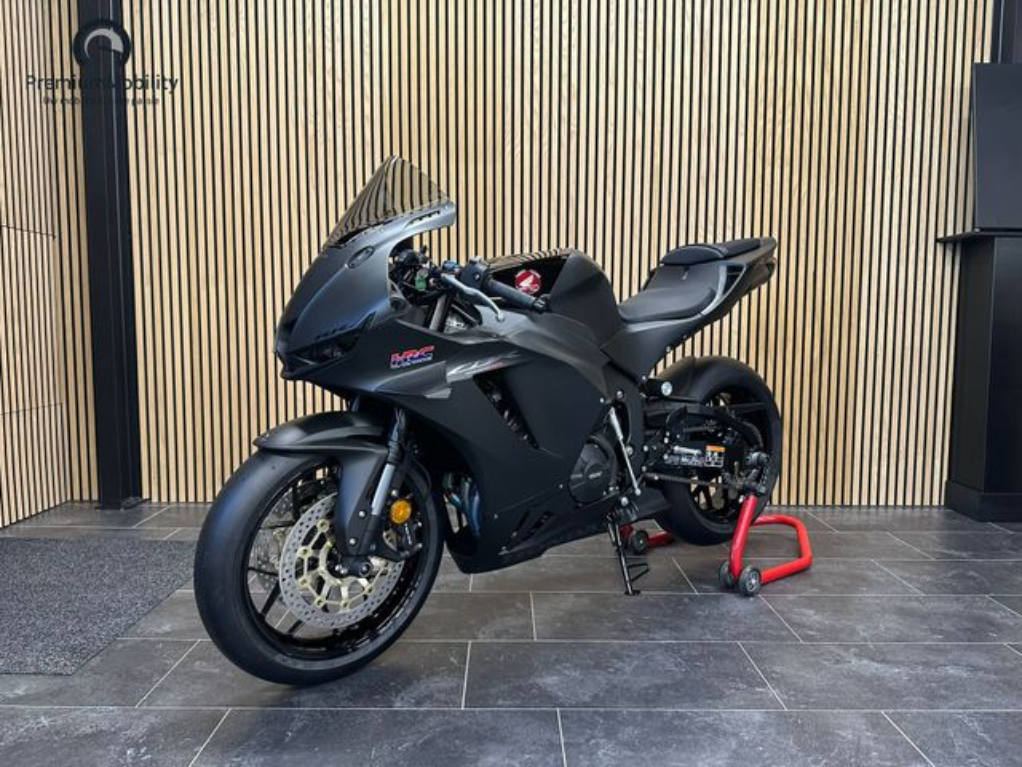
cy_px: 384
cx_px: 511
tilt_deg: -4.4
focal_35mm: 24
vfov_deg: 56.8
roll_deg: -0.6
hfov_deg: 71.6
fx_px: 709
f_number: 1.78
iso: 160
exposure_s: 1/50
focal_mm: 6.86
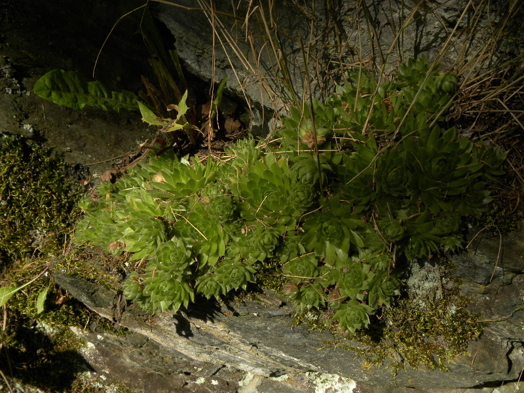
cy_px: 196
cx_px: 262
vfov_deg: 31.5
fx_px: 696
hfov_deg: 41.2
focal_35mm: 46
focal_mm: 8.2
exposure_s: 1/640
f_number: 5
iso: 100
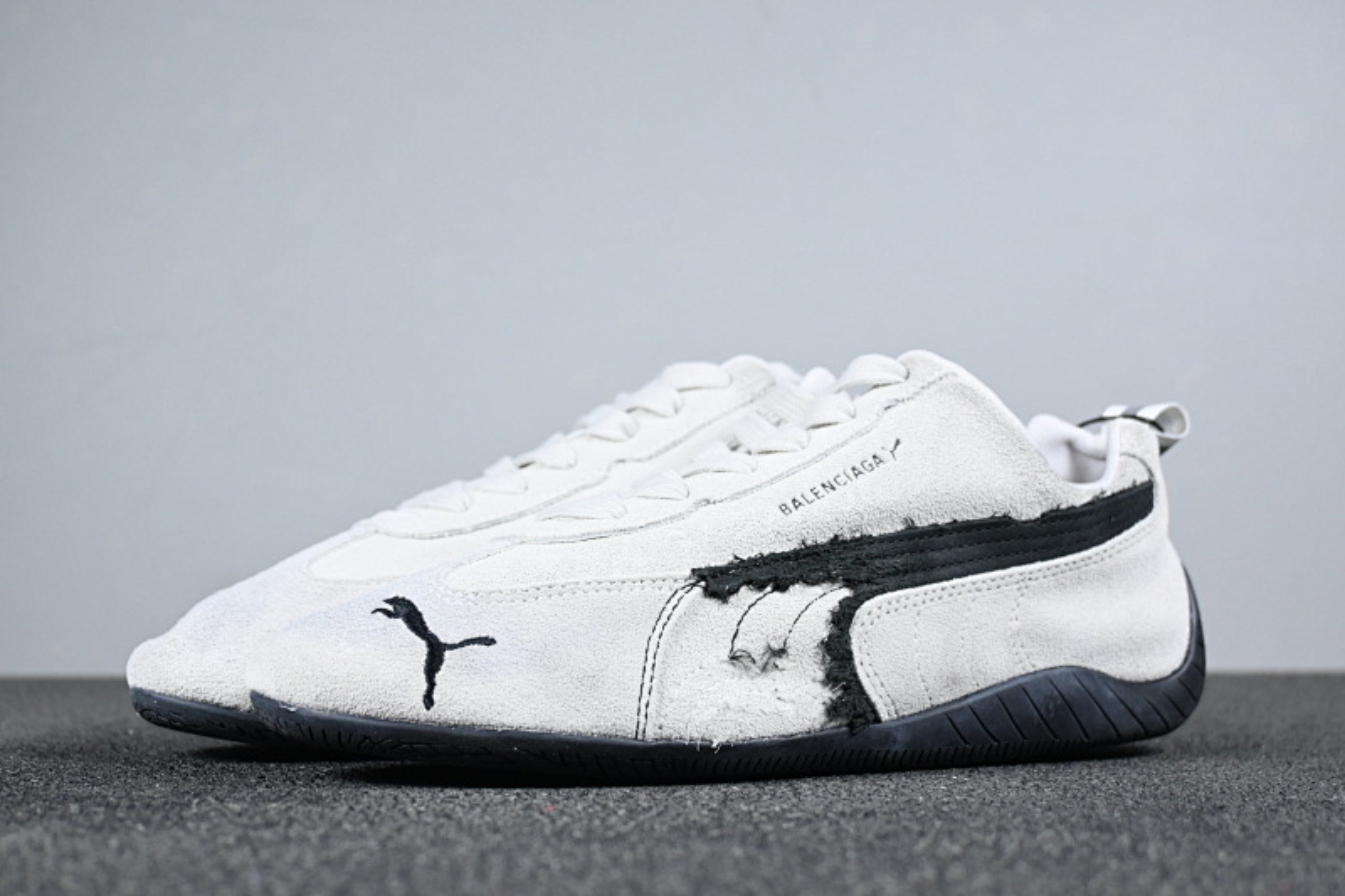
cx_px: 672
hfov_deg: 36.9
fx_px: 2017
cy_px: 448
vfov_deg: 25.0
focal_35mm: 54
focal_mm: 36
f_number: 5.3
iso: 560
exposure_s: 1/125
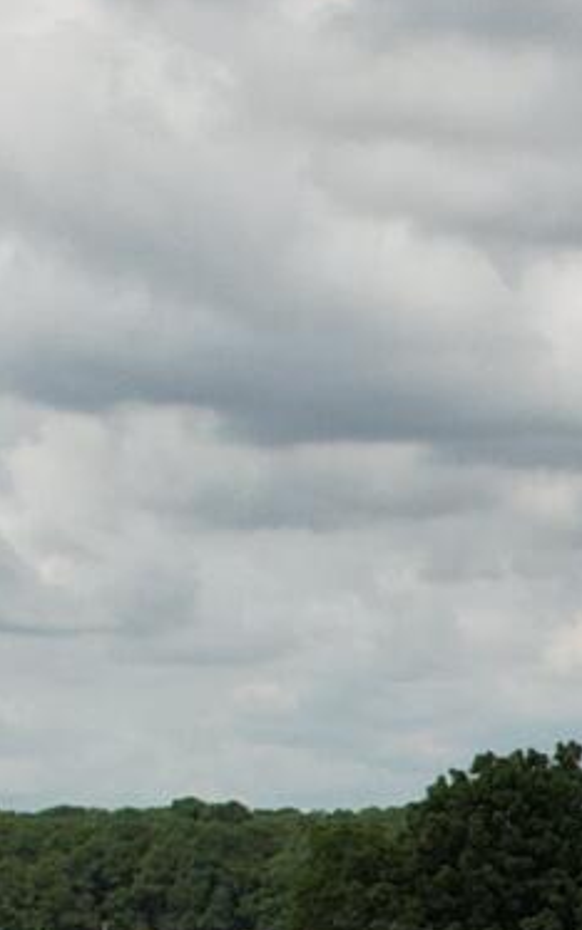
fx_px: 4565
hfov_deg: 6.4
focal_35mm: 180
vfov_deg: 10.3
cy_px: 2141
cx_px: 1975
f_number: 2.8
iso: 100
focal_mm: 8.38
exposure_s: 1/350
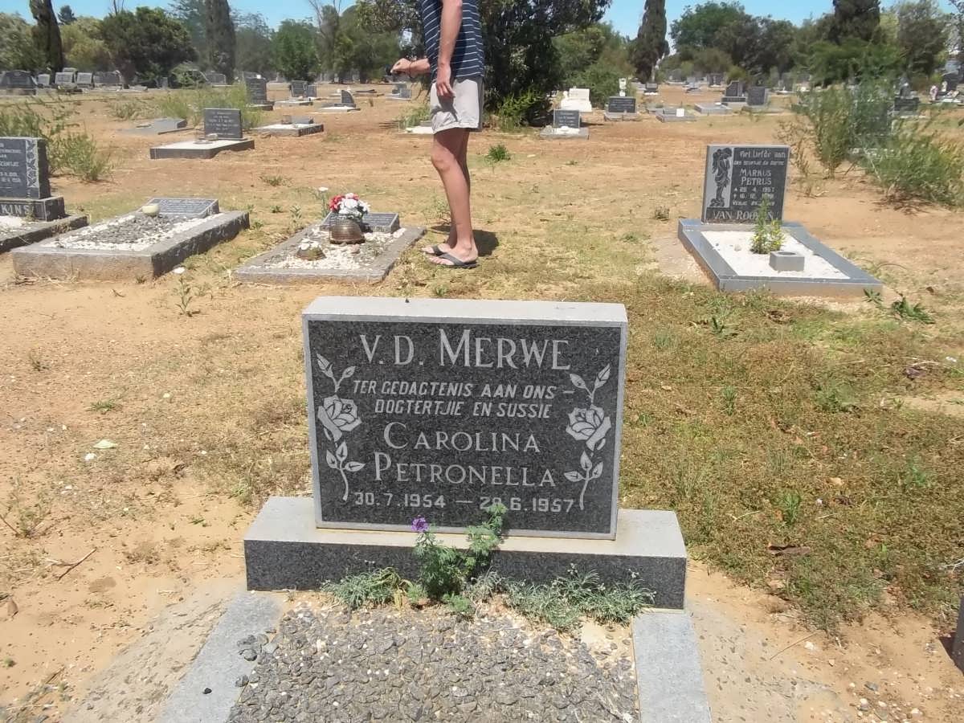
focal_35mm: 32
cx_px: 482
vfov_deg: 44.2
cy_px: 362
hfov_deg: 56.8
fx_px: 891
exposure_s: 1/400
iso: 80
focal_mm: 5.7
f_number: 5.5
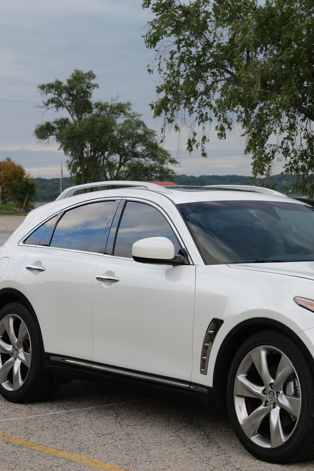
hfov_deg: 14.6
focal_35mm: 93
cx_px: 258
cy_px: 237
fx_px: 1217
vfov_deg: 21.9
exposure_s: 1/160
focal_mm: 32
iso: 400
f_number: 5
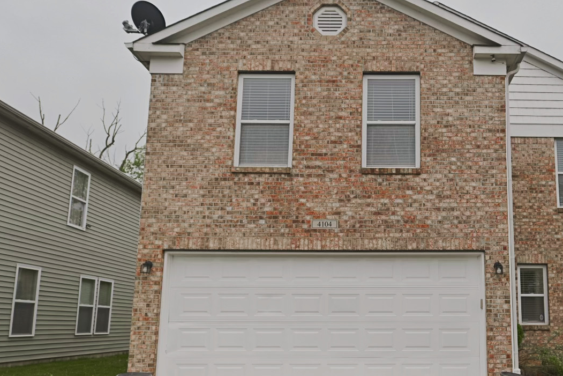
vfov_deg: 35.8
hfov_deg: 50.5
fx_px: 579
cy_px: 230
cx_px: 396
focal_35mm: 37
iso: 250
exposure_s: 1/1600
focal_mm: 24
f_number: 2.8
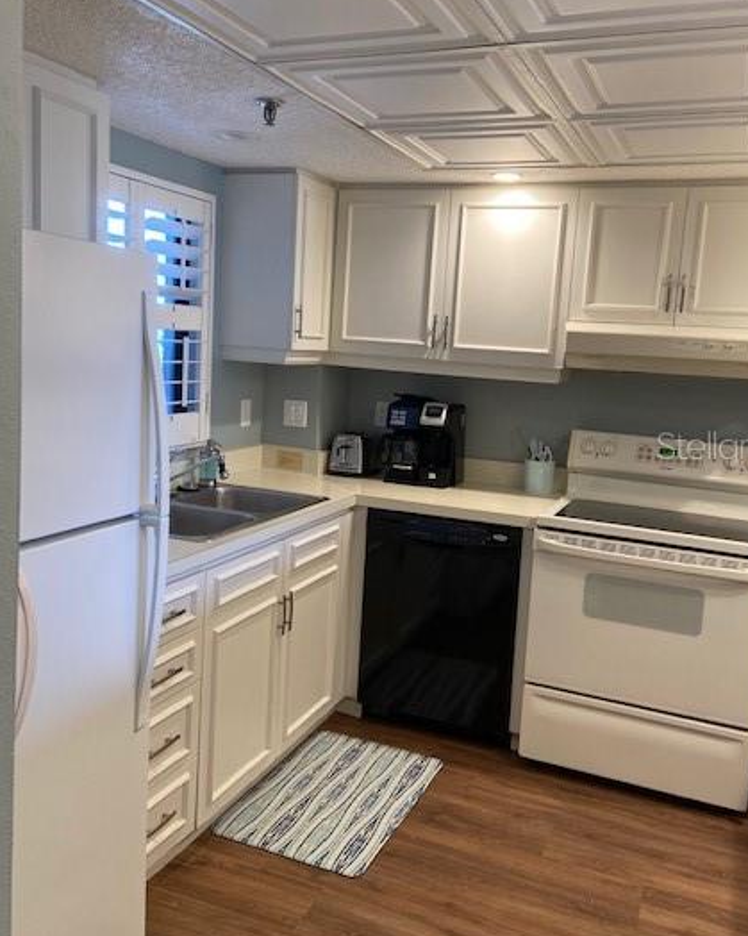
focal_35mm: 31
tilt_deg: -5.1
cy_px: 445
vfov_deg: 57.2
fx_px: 858
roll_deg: -2.6
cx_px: 396
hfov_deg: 47.1
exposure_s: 1/60
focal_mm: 4.25
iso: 80
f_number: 1.8
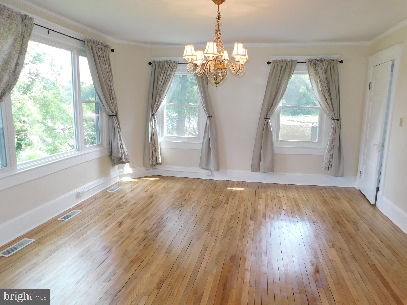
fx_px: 282
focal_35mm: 24
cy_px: 152
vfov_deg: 56.8
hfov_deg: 71.6
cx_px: 204
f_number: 3
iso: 125
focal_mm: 4.1
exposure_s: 1/50
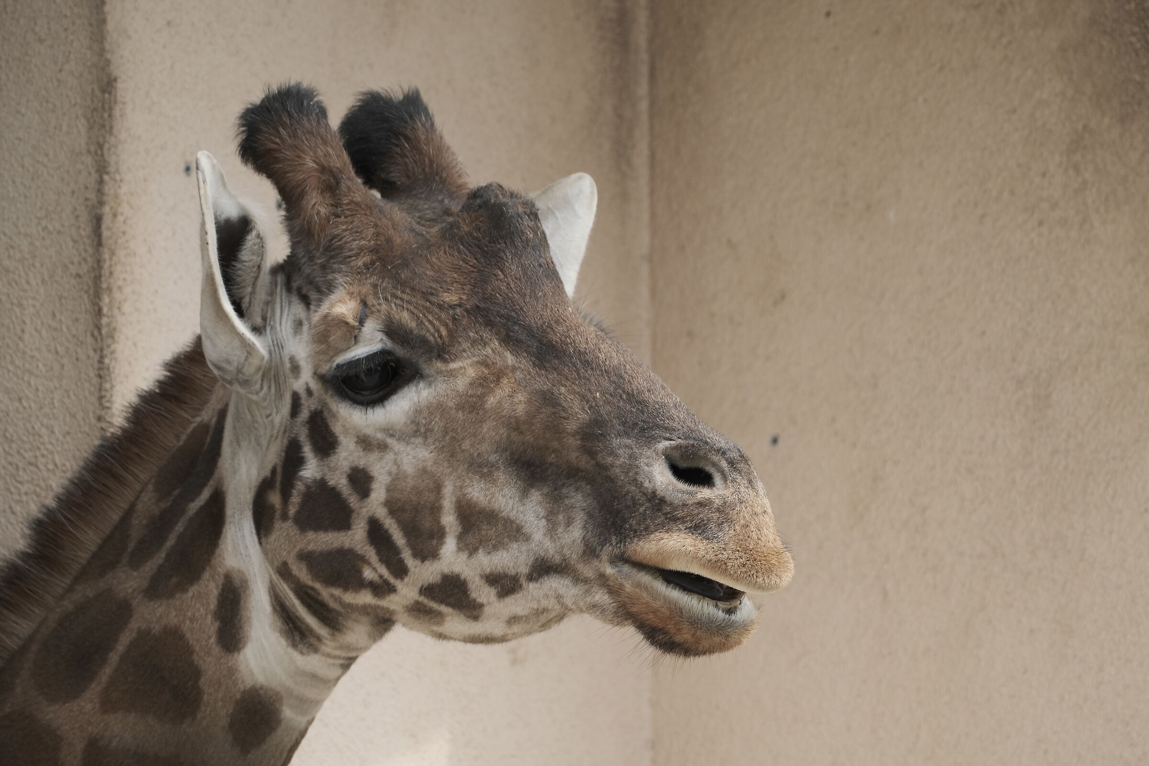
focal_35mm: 450
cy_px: 383
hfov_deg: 4.6
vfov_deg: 3.1
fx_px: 14361
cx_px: 574
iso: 400
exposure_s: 1/500
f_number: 5.6
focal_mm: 300
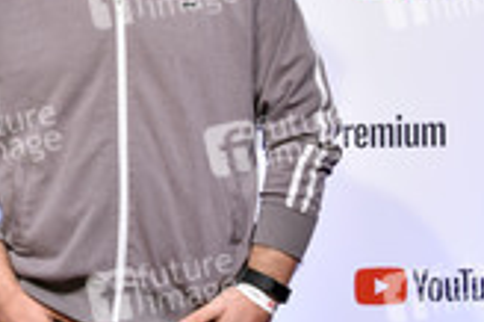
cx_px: -93
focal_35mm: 132
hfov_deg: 15.0
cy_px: 68
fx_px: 1773
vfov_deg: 10.3
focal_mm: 48
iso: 640
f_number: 5.6
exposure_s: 1/160
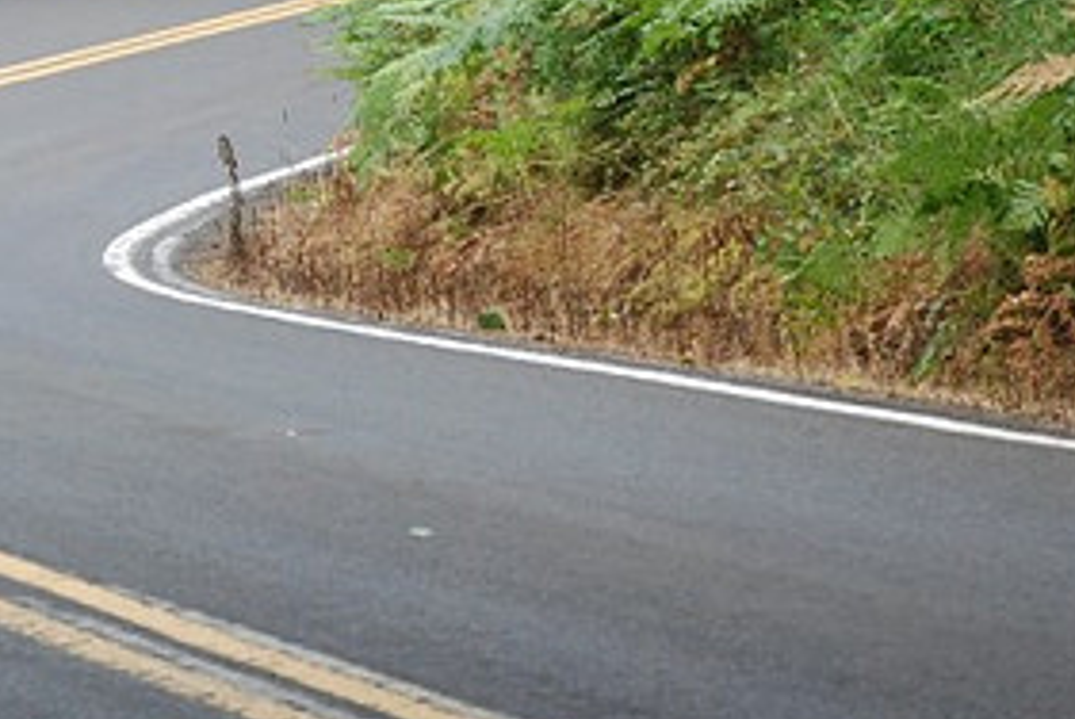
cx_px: 96
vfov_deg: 5.5
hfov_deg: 8.3
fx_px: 7413
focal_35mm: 248
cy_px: 140
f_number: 5.6
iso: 1600
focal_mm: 80
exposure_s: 1/200
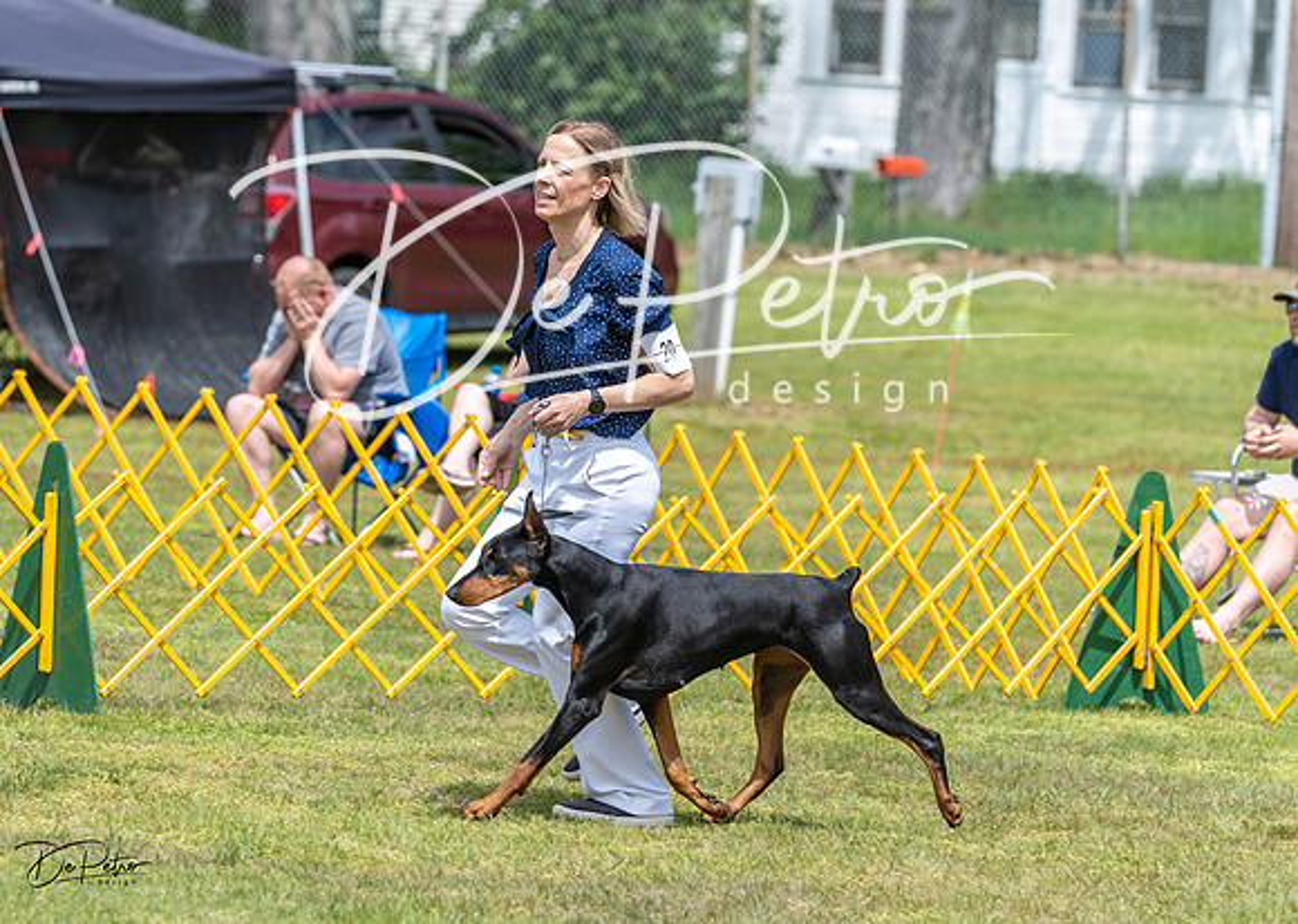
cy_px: 374
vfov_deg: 6.2
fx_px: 8531
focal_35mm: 232
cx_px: 484
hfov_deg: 8.7
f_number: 4.5
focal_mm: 162
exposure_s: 1/800
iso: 100
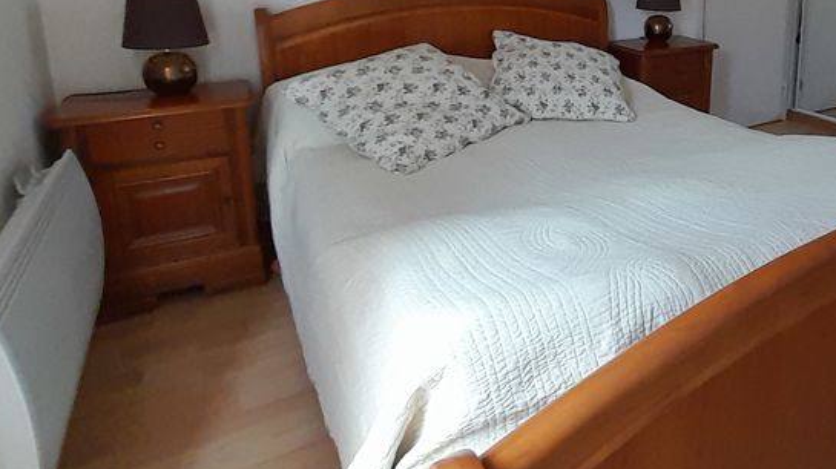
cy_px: 71
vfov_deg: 41.7
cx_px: 607
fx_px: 576
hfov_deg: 68.2
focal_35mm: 26
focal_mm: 1.13
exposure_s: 1/50
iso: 160
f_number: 2.2
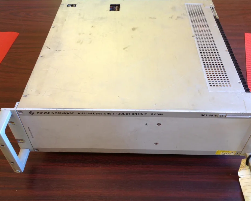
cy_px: 100
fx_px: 275
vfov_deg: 40.1
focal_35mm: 37
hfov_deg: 49.1
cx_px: 126
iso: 64
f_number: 2.4
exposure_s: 1/17
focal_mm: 4.28
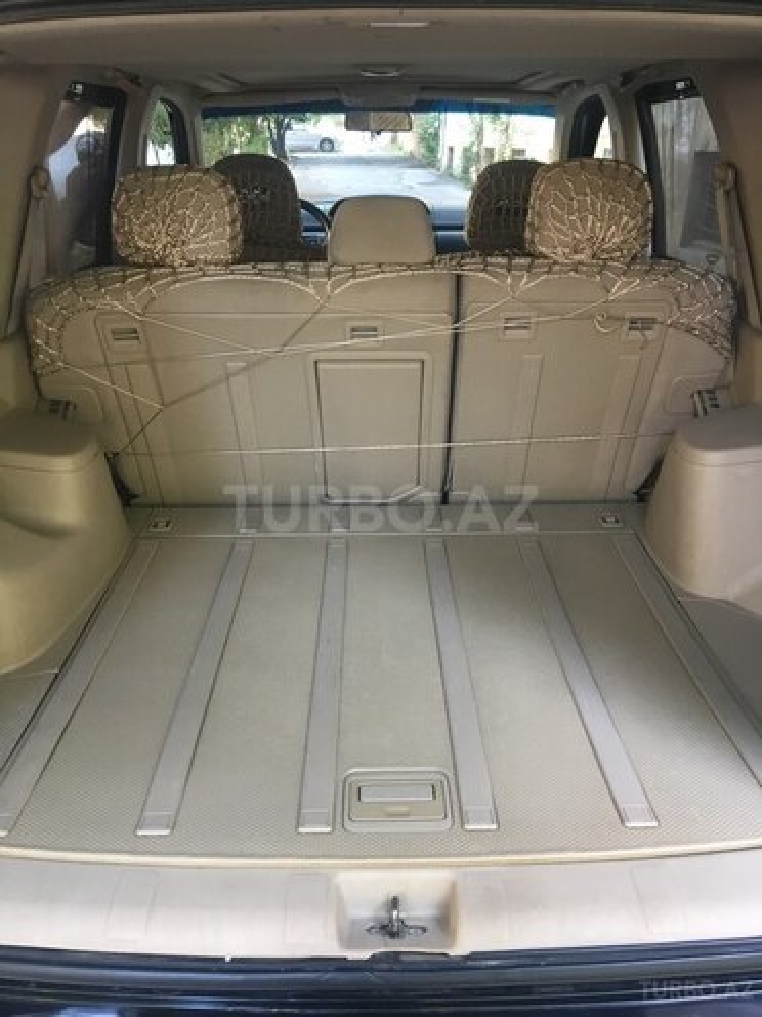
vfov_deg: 61.7
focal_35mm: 29
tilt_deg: -23.0
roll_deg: -1.4
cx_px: 381
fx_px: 851
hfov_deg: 48.2
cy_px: 508
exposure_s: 1/33
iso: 80
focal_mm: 4.15
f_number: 2.2
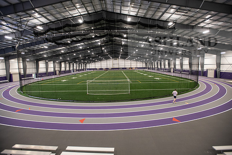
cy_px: 78
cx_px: 116
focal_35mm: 17
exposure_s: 1/160
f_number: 3.5
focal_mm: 17
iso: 1600
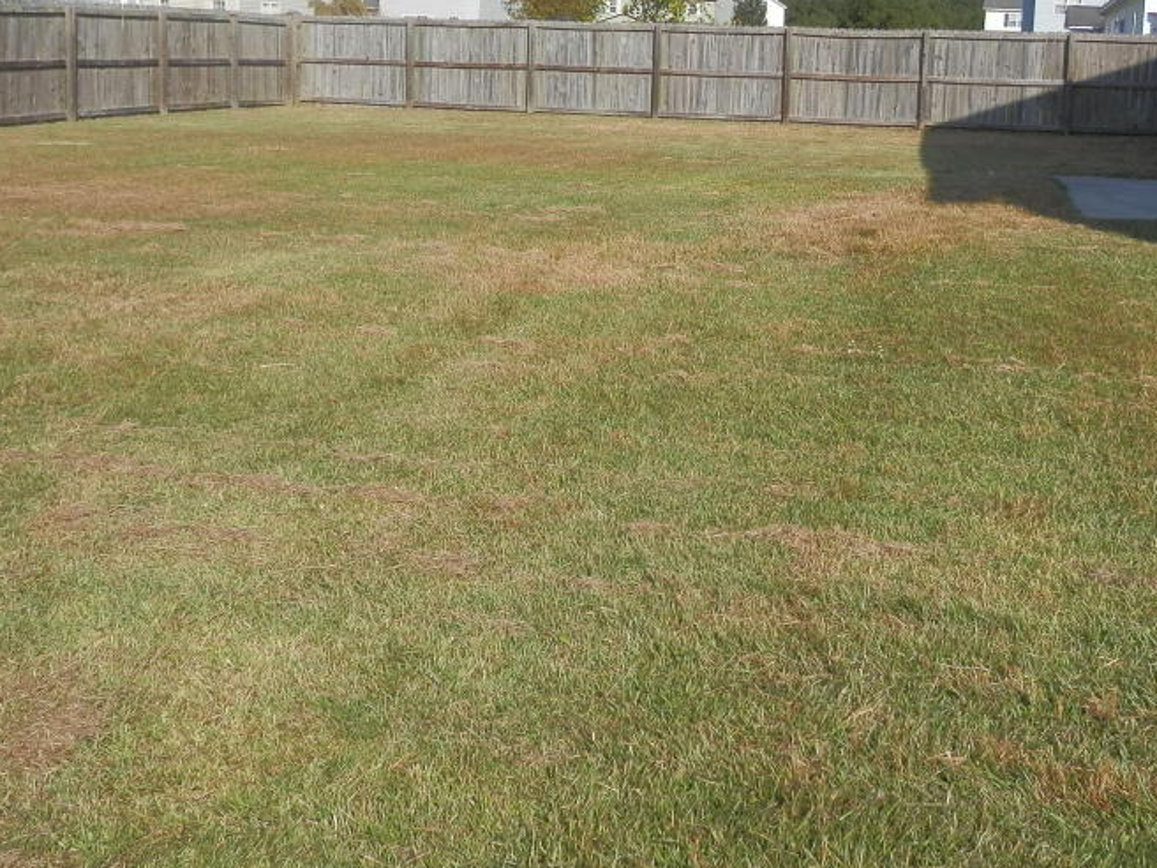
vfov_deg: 35.9
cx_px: 686
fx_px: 1304
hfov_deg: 47.6
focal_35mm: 39
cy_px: 206
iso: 80
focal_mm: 4.5
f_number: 8.7
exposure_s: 1/160
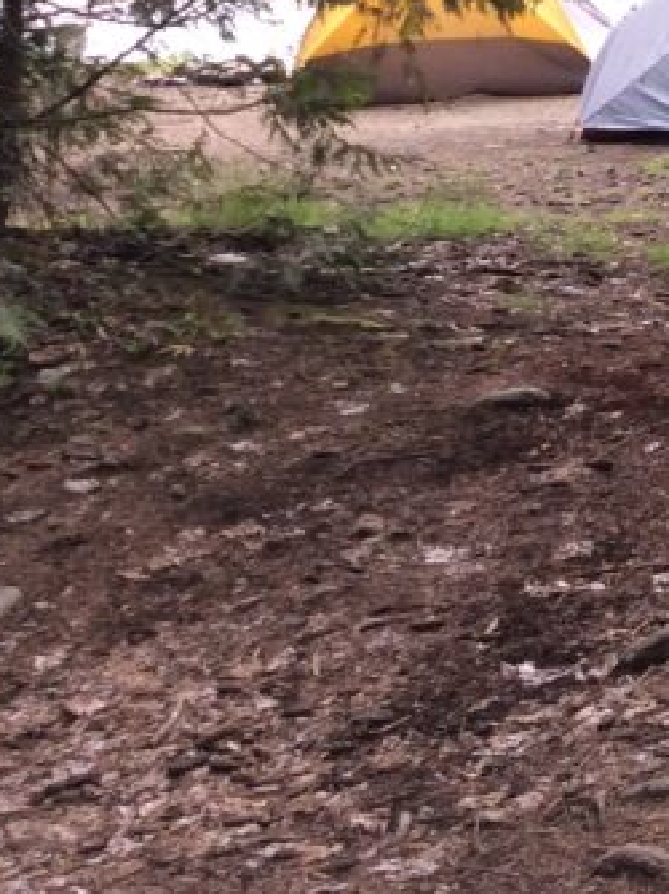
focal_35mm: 98
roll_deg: +2.1
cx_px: 1247
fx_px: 2529
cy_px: 7
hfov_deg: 13.4
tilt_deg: -5.2
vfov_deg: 19.5
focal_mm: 3.3
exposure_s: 1/120
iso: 40
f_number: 2.4
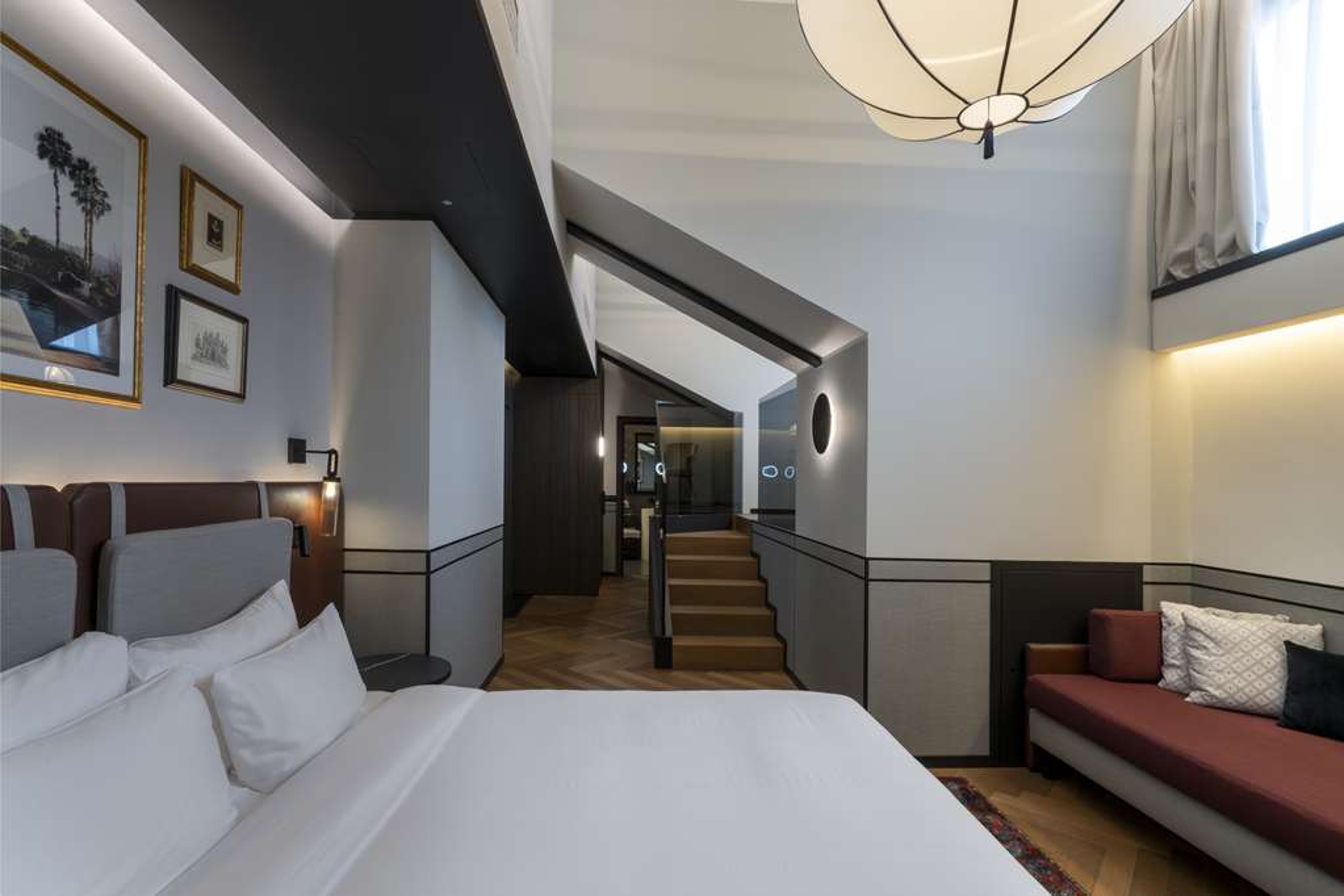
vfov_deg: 73.7
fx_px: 597
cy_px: 448
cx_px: 672
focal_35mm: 16
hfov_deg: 96.7
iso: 200
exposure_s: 1/1.67
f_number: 16
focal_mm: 16
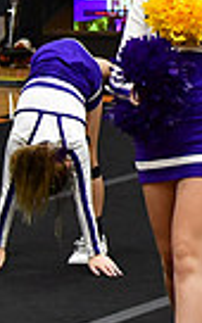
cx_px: 687
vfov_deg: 4.0
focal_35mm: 520
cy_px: -46
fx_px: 4580
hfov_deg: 2.5
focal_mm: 80
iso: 4000
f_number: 3.5
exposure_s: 1/500
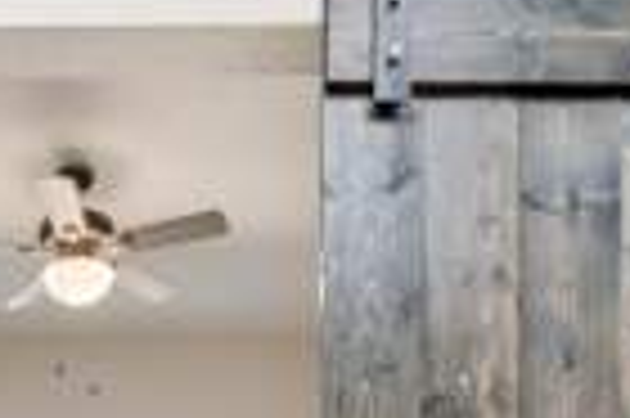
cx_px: 45
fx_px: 839
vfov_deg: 22.5
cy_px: 643
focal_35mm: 48
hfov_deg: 38.0
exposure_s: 1/30
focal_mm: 14
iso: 500
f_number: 9
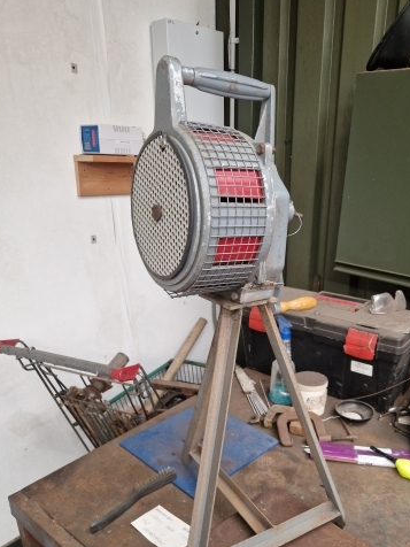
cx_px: 232
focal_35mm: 29
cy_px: 332
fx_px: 458
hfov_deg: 48.1
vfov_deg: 61.1
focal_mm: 5.4
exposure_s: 1/100
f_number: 1.8
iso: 50
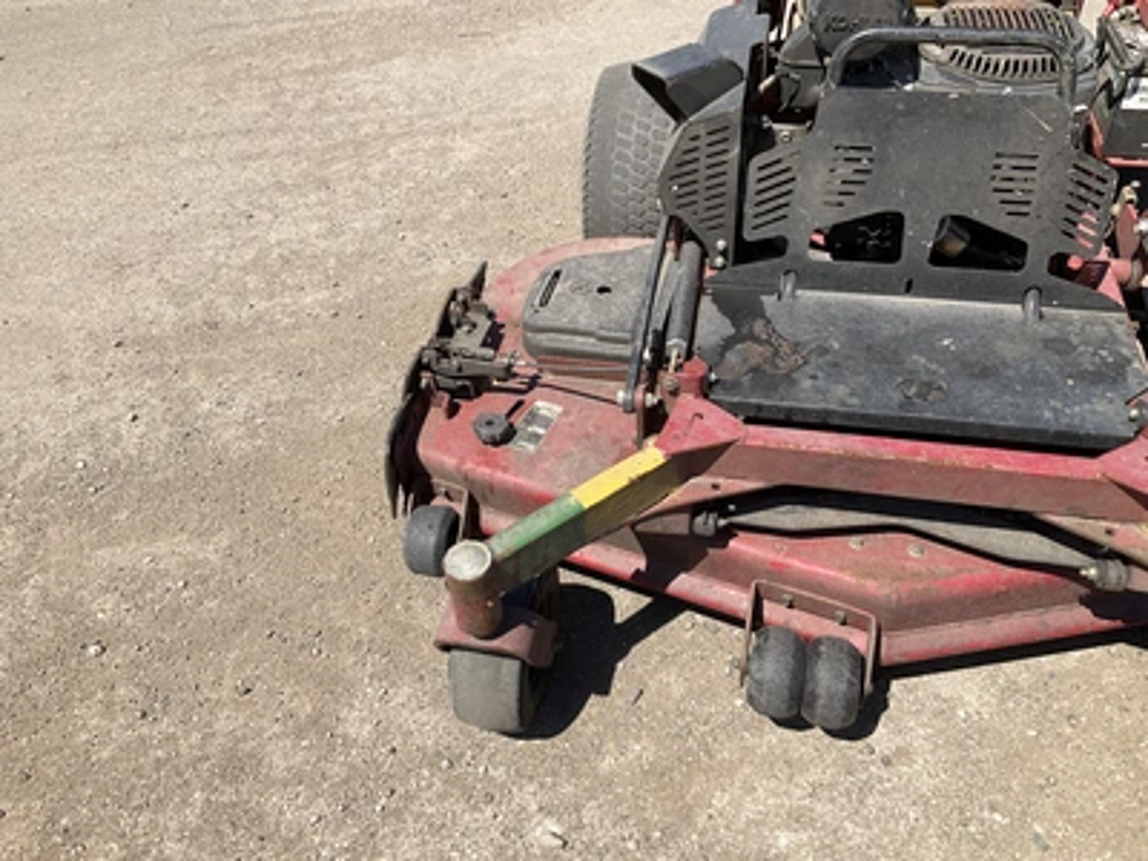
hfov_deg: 61.7
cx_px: 574
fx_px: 962
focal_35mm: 29
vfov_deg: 48.2
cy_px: 430
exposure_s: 1/1786
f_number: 1.8
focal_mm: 3
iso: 25
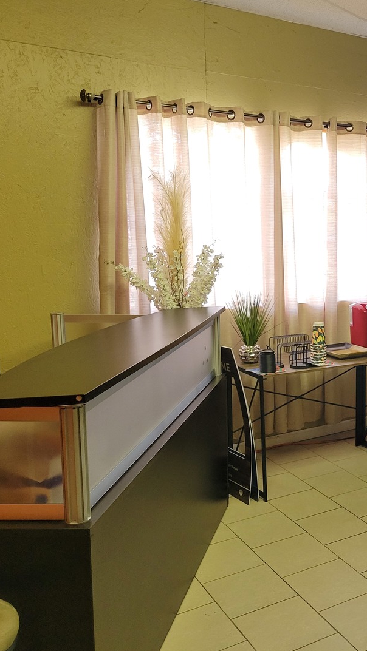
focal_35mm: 38
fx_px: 657
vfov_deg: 52.8
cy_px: 326
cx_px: 367
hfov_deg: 29.2
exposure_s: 1/120
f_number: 1.8
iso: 320
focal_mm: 5.4
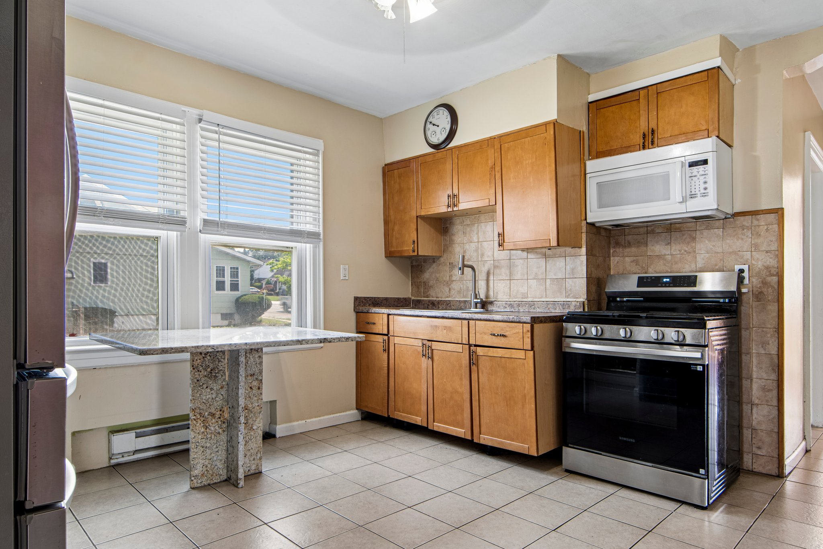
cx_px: 412
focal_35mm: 21
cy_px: 274
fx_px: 480
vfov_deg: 59.5
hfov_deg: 81.2
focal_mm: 14
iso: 100
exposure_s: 1/3.33
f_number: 9
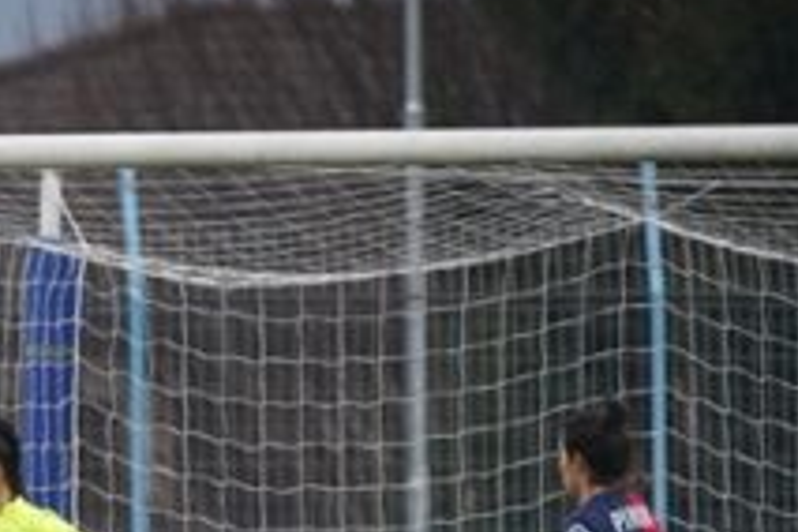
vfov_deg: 0.8
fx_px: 39986
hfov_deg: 1.1
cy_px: 693
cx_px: -4
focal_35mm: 1804
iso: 1250
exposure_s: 1/1250
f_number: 6.3
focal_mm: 600
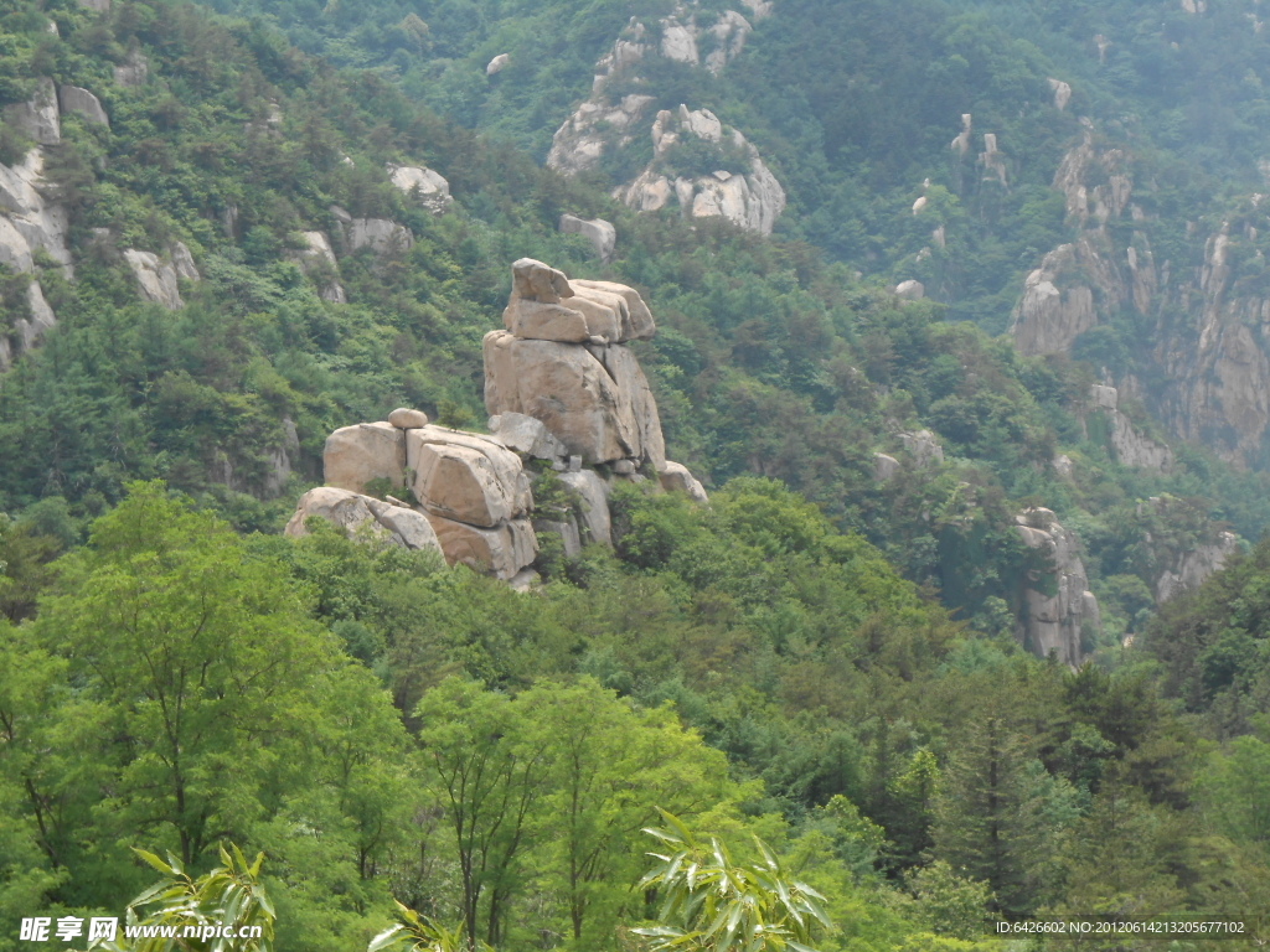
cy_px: 476
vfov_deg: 18.2
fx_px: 2972
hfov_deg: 24.1
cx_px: 635
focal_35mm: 81
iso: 80
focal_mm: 14.5
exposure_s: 1/160
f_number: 6.6
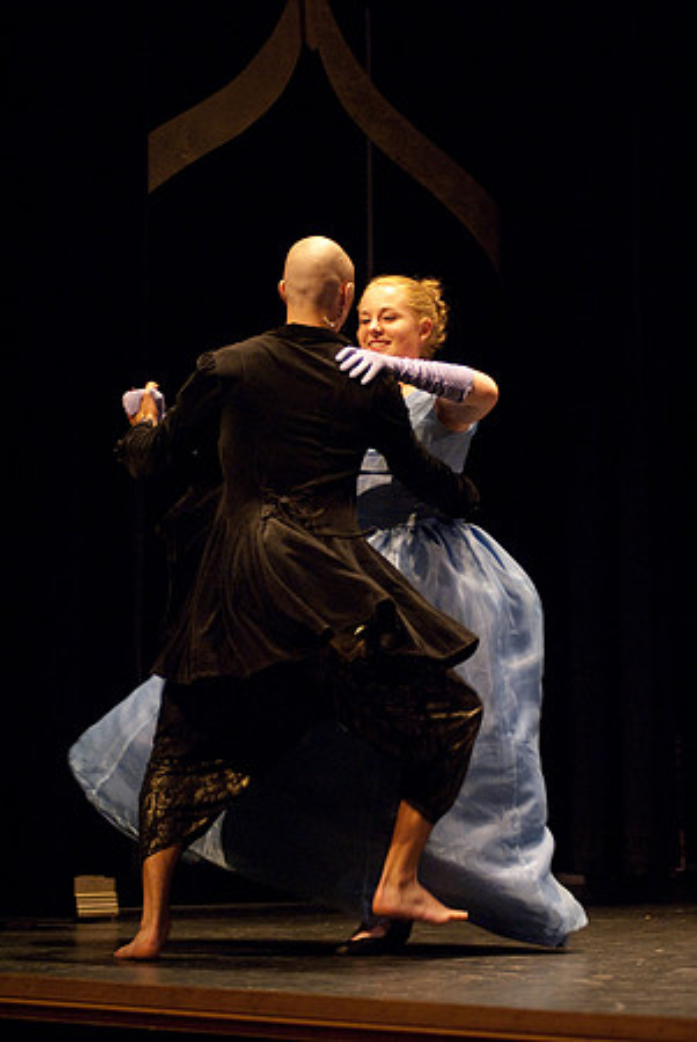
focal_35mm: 129
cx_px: 348
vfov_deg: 15.9
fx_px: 3737
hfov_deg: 10.7
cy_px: 521
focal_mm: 86
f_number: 2.8
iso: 1250
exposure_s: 1/160
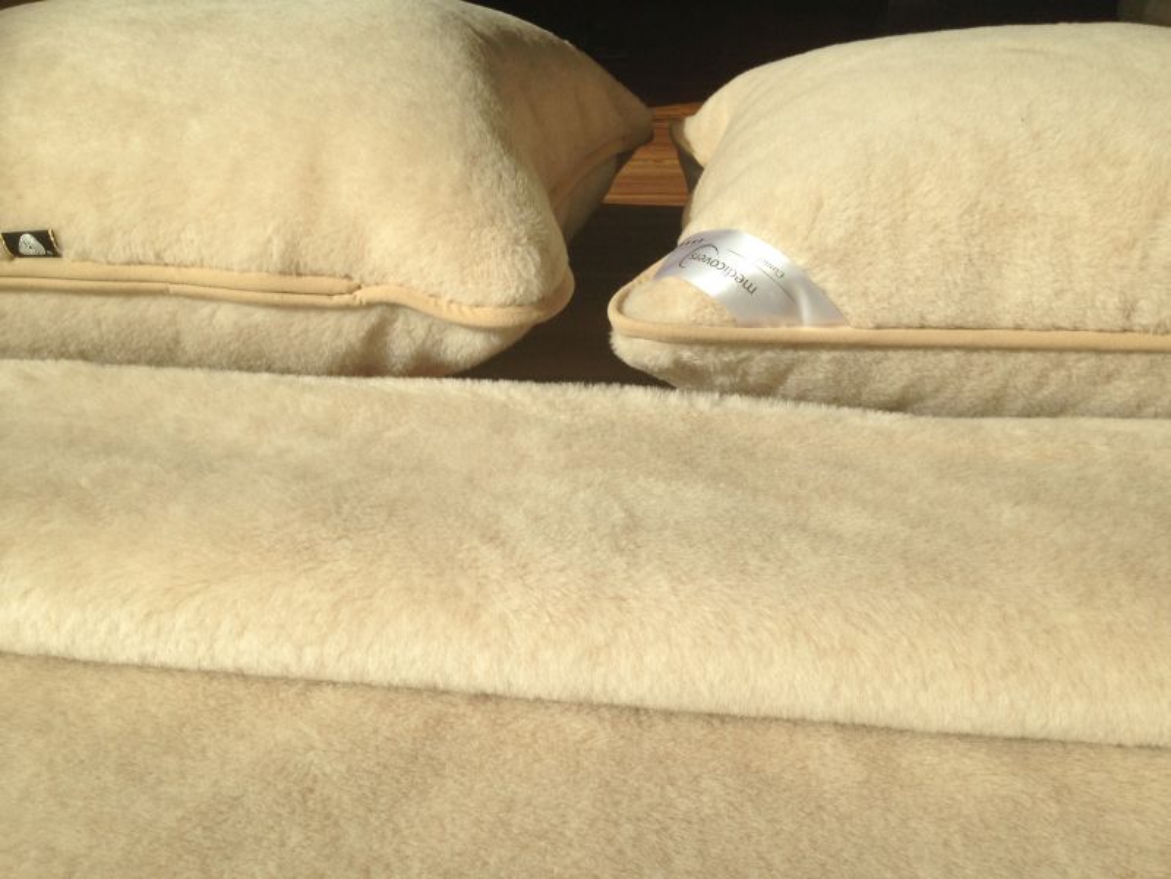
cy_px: 440
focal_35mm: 33
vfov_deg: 42.9
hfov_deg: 55.4
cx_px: 586
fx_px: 1116
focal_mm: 4.12
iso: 50
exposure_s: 1/1748
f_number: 2.4
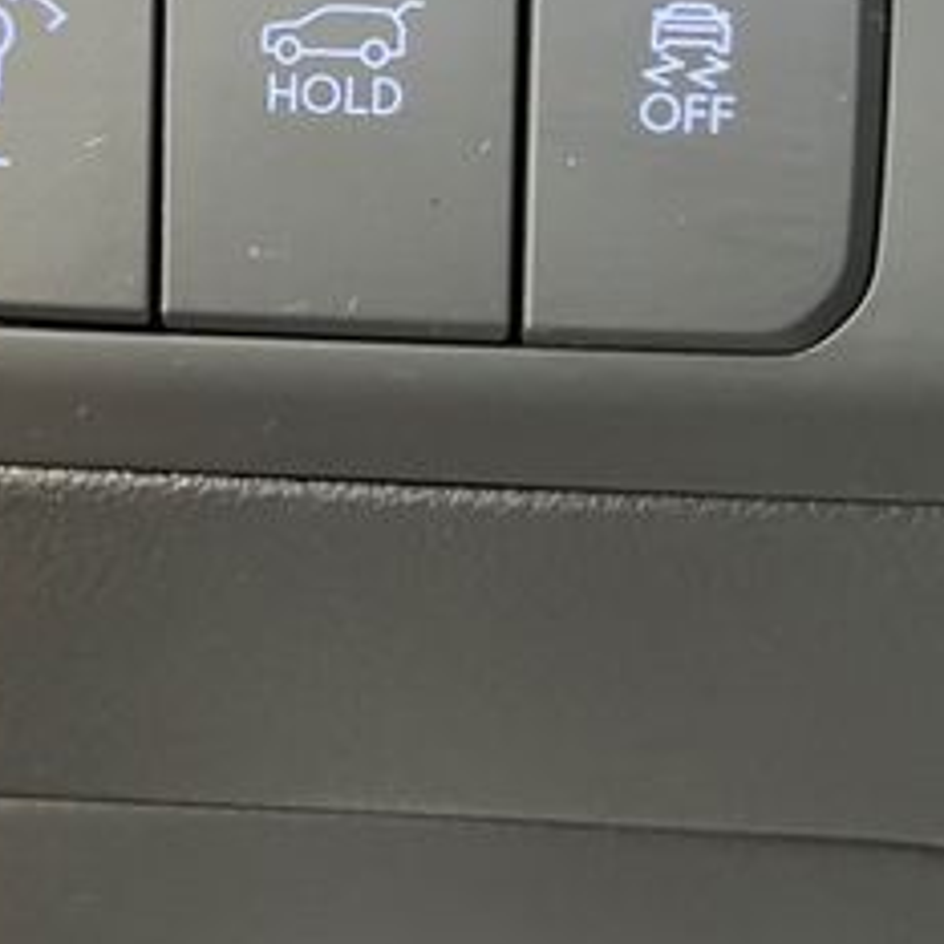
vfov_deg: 26.4
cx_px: 263
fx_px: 1944
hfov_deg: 27.0
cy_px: 101
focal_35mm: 63
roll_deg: -2.3
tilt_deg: -10.3
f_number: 1.6
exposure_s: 1/40
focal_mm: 4.2
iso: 400
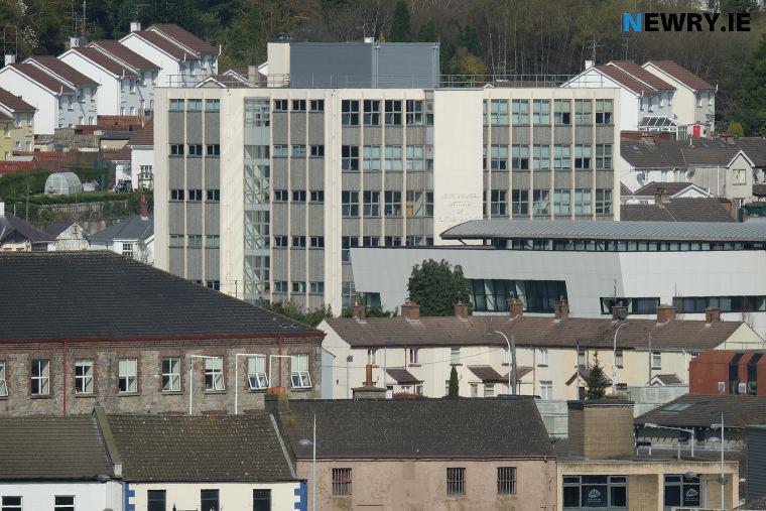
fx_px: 12768
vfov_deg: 2.3
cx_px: 383
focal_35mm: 600
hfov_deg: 3.4
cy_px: 256
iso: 400
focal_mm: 400
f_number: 8
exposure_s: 1/1100
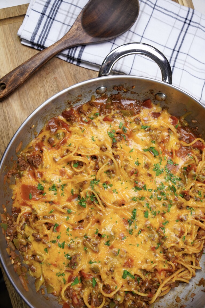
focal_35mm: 34
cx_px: 102
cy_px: 154
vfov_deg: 55.7
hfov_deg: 38.8
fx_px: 291
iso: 400
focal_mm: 34.1
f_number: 5
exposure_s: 1/160
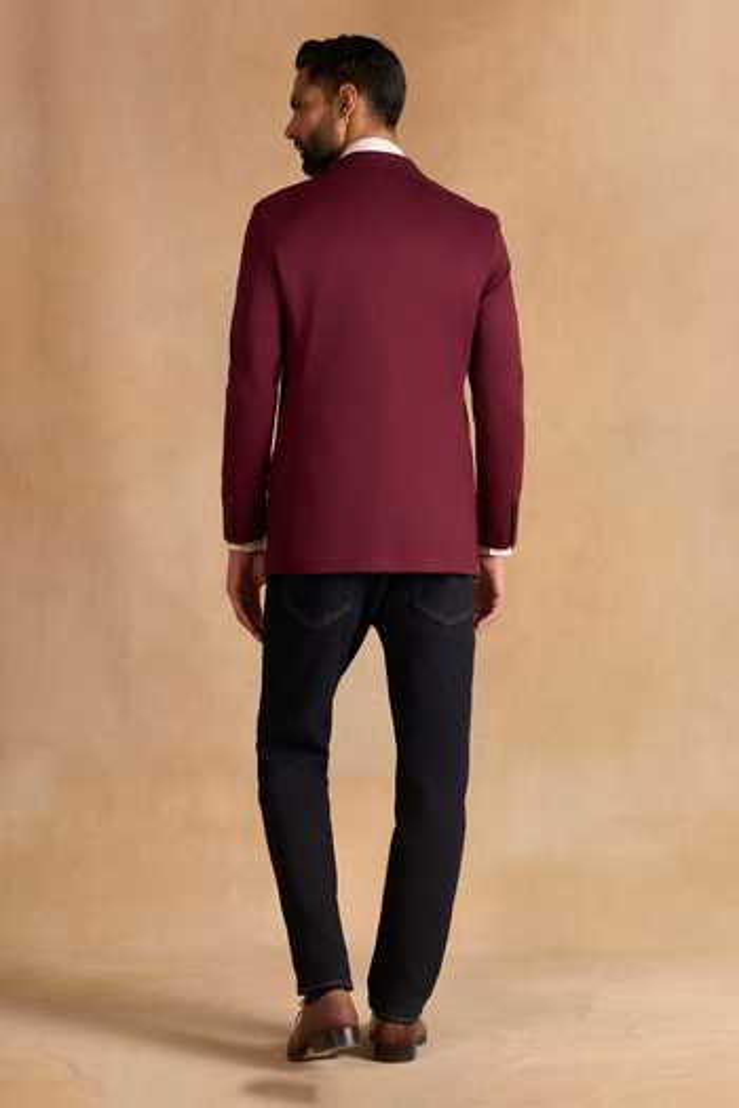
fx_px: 2155
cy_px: 554
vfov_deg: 28.8
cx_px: 370
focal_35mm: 70
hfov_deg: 19.5
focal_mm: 70
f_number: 5
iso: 125
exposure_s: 1/160
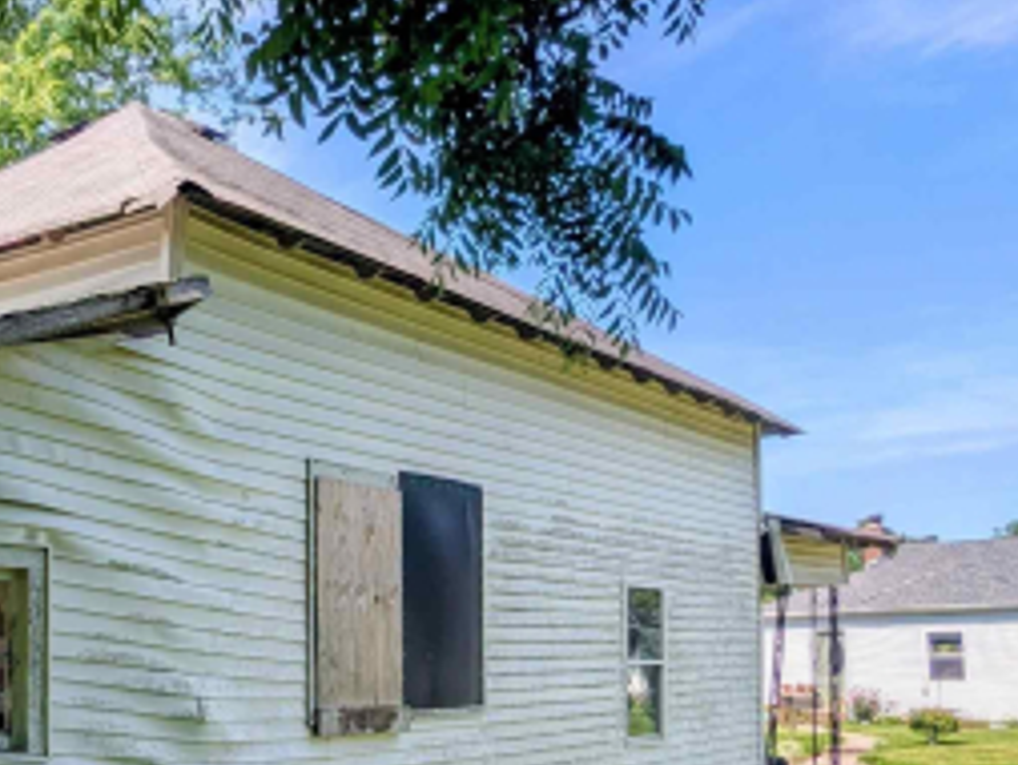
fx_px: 1236
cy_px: 612
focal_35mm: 42
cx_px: 76
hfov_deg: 40.8
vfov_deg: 33.4
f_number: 2.2
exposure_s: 1/1789
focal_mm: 2.35
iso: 48
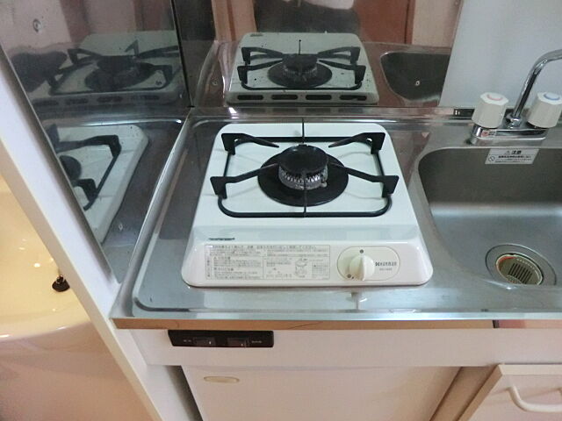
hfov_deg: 71.6
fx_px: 390
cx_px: 281
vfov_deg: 56.8
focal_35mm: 24
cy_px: 210
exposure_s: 1/60
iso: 640
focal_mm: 4.3
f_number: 3.2
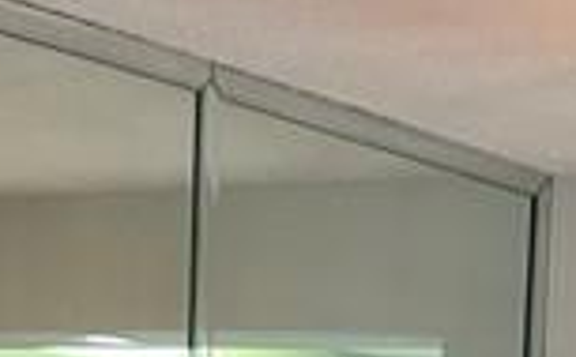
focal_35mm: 185
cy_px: 1048
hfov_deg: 11.0
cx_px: 779
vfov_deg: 6.5
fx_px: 2899
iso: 100
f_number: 1.5
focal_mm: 5.7
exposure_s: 1/120
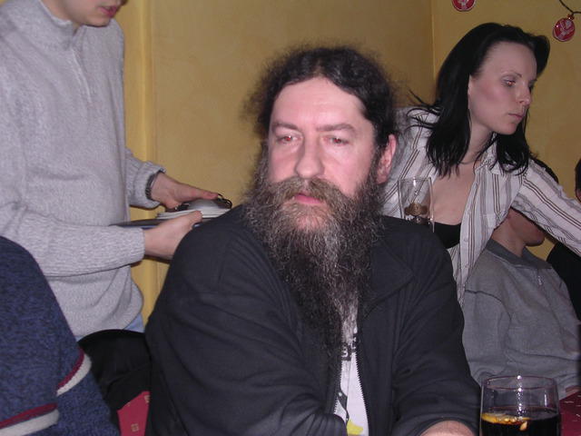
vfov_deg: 29.7
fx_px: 822
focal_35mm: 49
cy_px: 218
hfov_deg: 38.9
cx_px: 290
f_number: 3.1
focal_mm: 7.5
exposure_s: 1/60.1
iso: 131
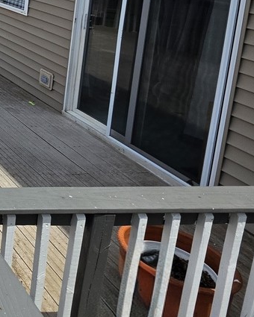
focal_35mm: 43
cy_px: -11
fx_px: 404
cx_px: -216
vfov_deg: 37.5
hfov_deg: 21.2
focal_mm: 2.2
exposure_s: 1/2510
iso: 32
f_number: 1.9
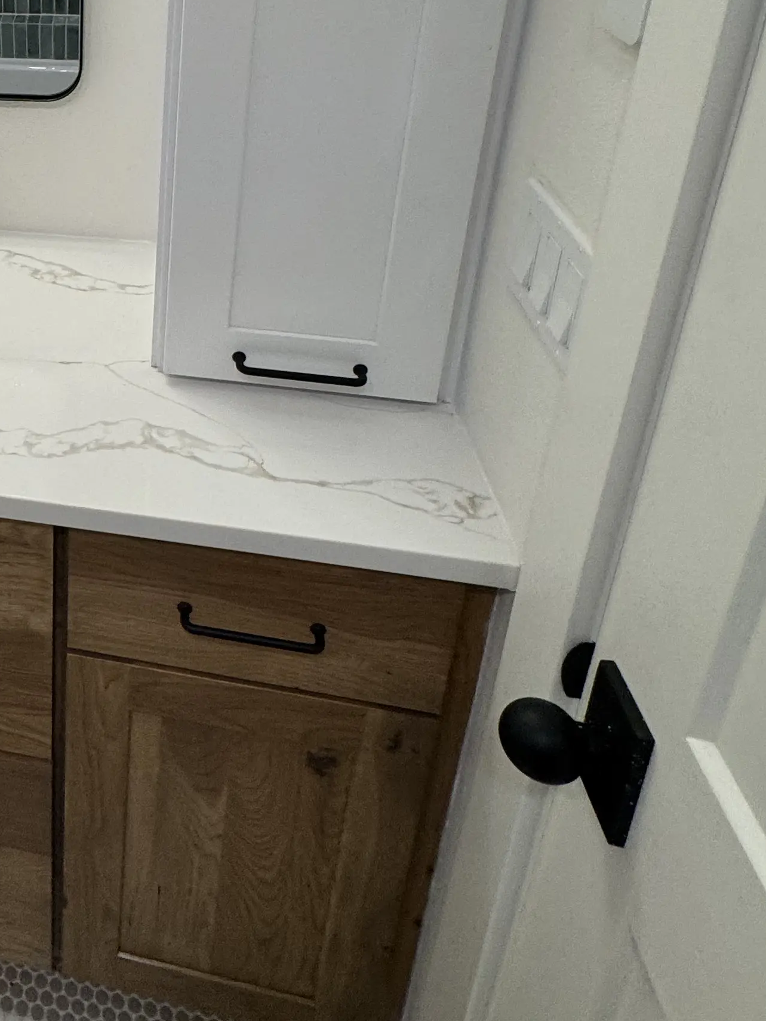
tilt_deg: -20.4
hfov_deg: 36.3
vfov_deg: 49.9
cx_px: -81
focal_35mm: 33
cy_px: 125
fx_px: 974
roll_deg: +4.5
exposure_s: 1/120
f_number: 2.2
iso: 160
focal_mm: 2.22
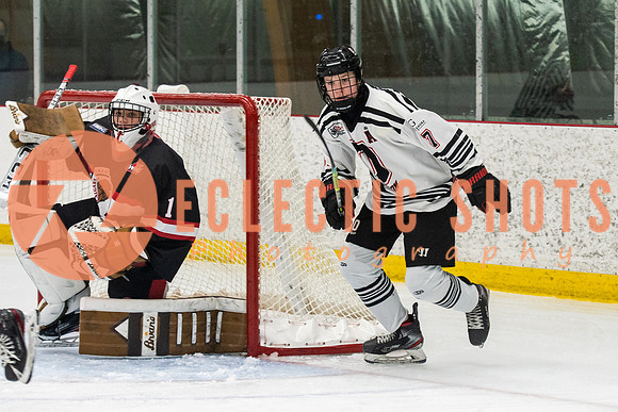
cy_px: 191
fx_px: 3152
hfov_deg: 11.2
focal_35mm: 184
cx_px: 435
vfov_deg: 7.5
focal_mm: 85
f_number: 2.8
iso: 1400
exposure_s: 1/400
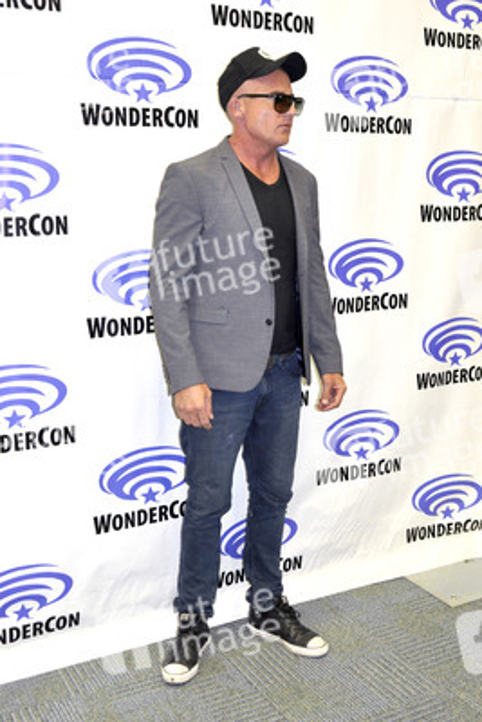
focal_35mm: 36
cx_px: 241
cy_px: 361
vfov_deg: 53.1
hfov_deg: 36.9
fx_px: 722
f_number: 4.5
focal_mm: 24
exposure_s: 1/60
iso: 1000
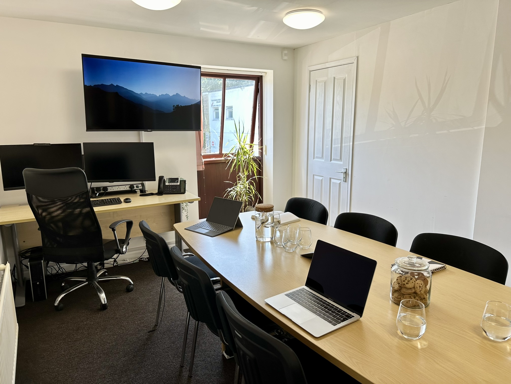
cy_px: 192
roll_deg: +0.4
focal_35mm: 24
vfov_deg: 56.8
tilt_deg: -10.6
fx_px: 354
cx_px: 256
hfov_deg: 71.6
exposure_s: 1/126
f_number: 1.78
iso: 64
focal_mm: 6.86
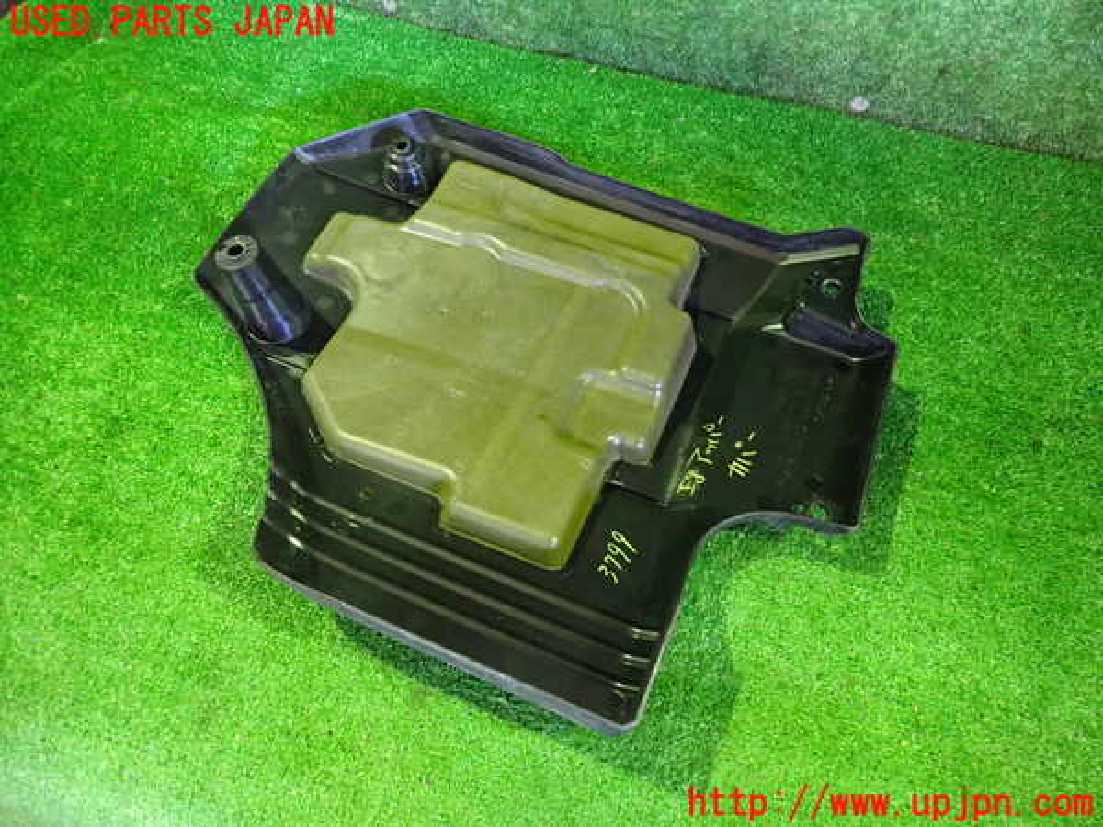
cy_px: 414
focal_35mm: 25
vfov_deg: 54.9
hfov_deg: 69.4
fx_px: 797
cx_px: 552
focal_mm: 4.5
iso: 800
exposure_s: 1/25
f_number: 2
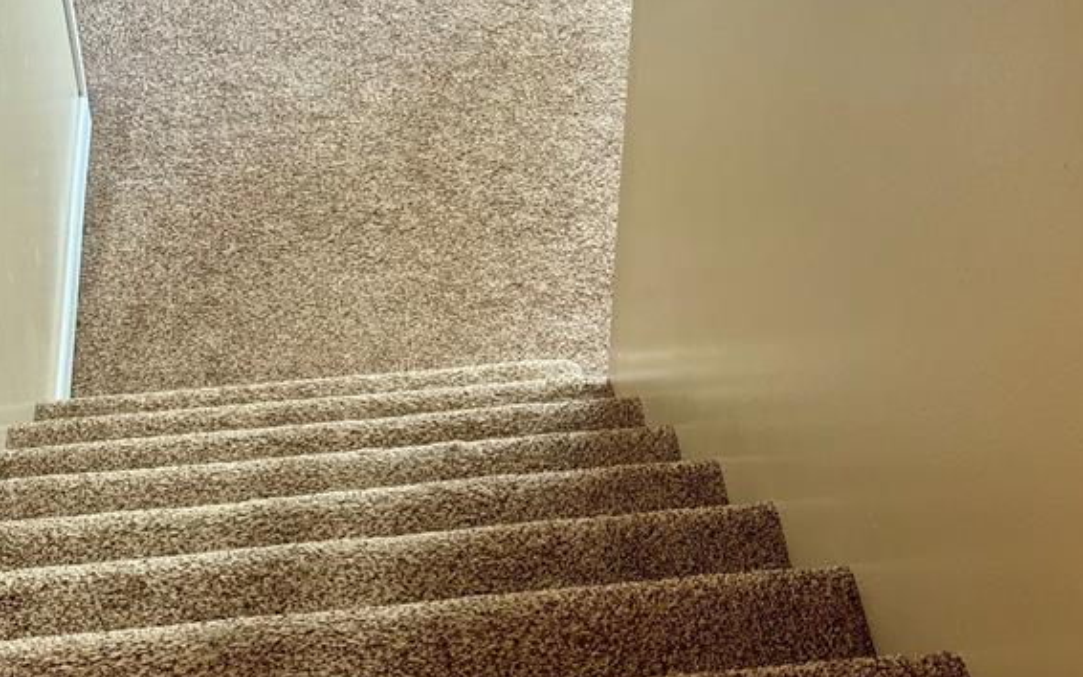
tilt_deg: -40.9
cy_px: 84
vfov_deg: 18.6
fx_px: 2037
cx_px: 543
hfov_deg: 29.8
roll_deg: -0.3
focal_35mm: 69
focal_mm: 6.76
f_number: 1.78
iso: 125
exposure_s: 1/60
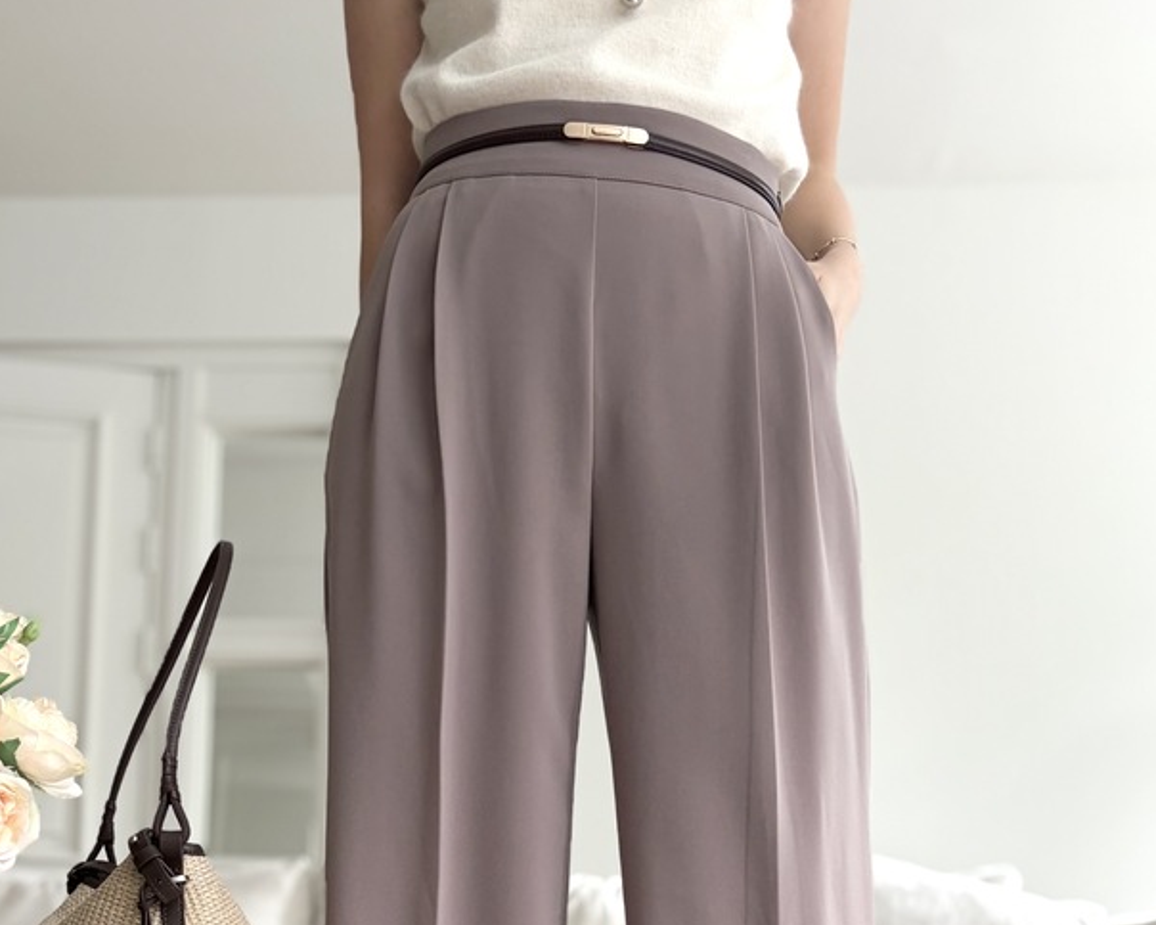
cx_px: 582
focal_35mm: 42
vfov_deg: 32.5
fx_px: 1437
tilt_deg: +3.0
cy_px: 944
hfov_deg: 43.8
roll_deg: -1.6
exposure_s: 1/79
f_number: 1.6
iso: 125
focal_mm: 5.96
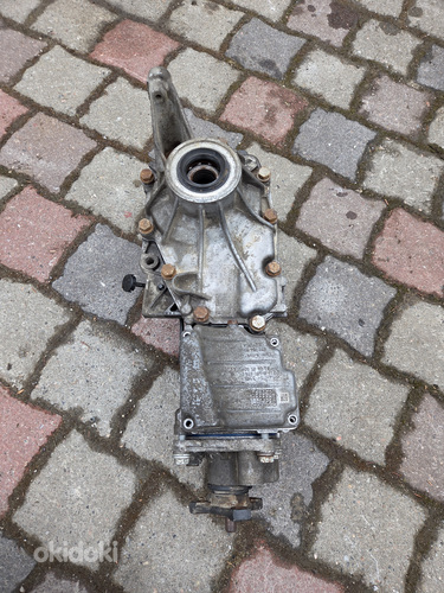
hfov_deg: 58.9
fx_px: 393
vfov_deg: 73.9
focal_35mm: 23
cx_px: 222
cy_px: 296
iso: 80
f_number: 1.8
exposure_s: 1/684
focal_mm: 5.4
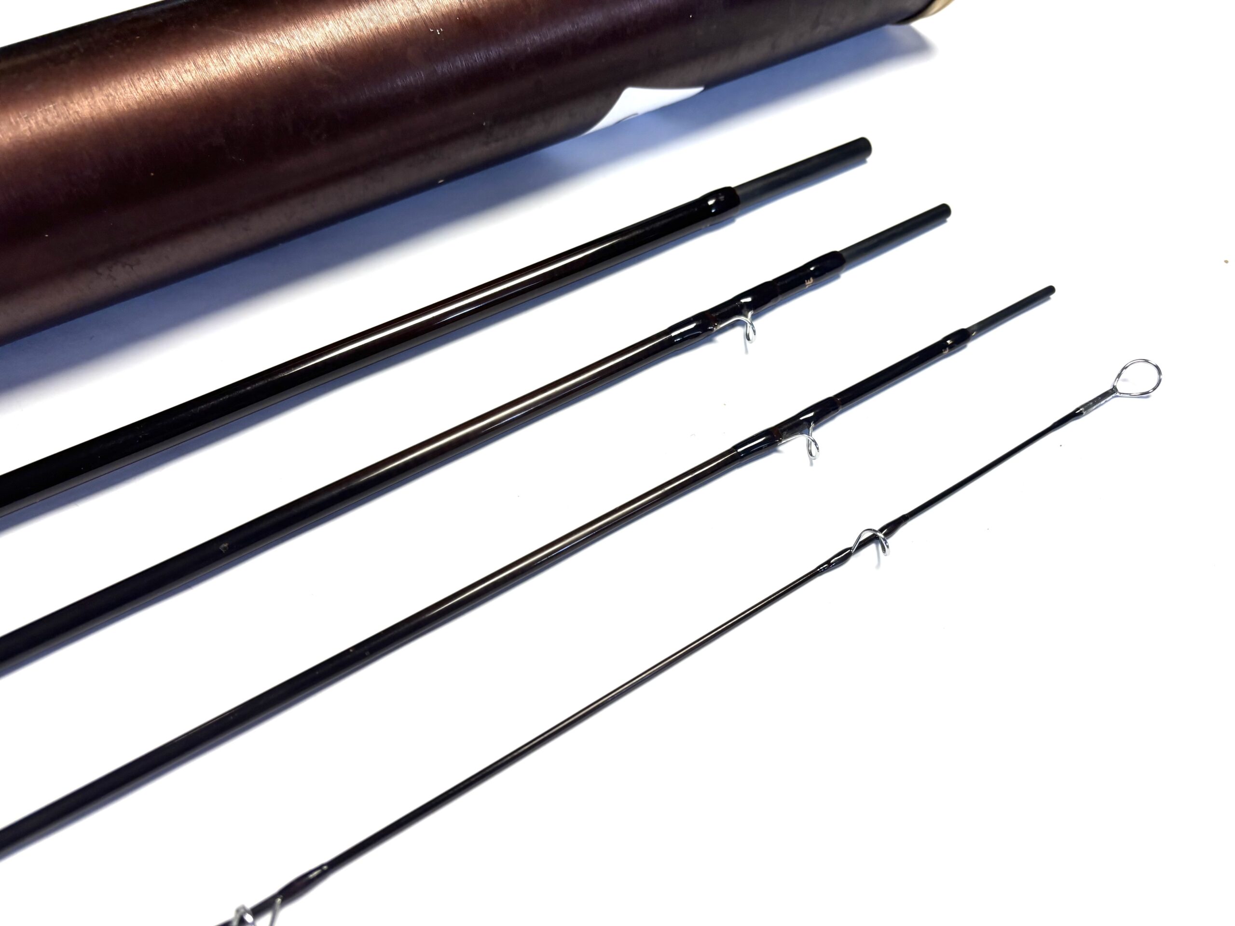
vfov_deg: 53.1
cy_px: 463
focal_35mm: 26
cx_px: 618
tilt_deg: -54.3
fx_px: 928
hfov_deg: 67.3
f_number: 1.6
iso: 50
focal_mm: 5.96
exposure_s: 1/121
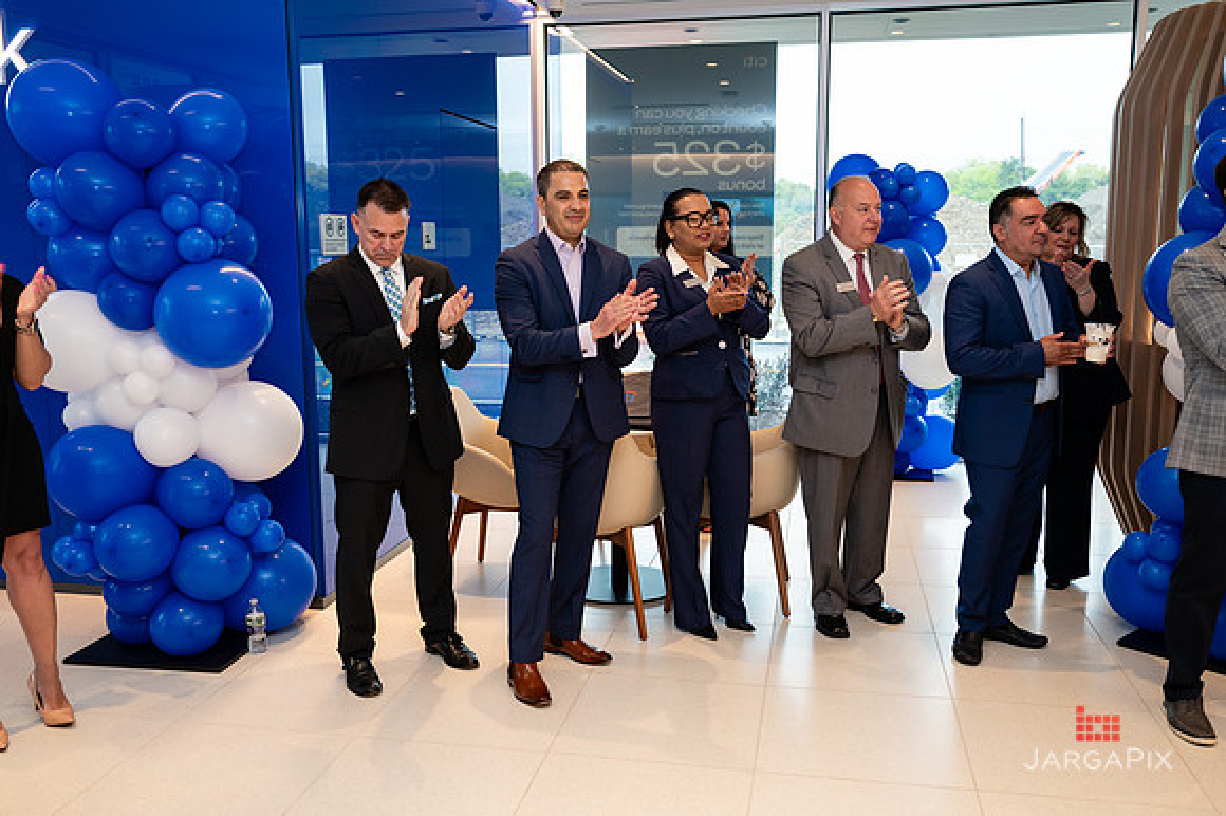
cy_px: 408
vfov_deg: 41.2
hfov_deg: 58.9
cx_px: 613
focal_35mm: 32
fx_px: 1085
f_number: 3.5
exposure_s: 1/200
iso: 500
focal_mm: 30.5
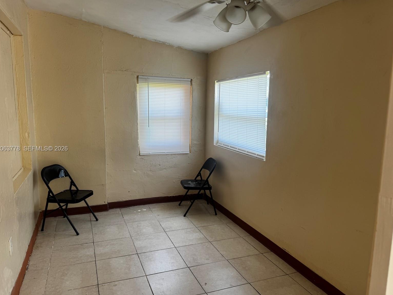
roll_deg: -1.8
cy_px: 149
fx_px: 284
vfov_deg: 54.9
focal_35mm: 25
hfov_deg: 69.4
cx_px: 193
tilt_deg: -9.5
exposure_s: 1/121
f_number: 1.78
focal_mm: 6.76
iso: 80
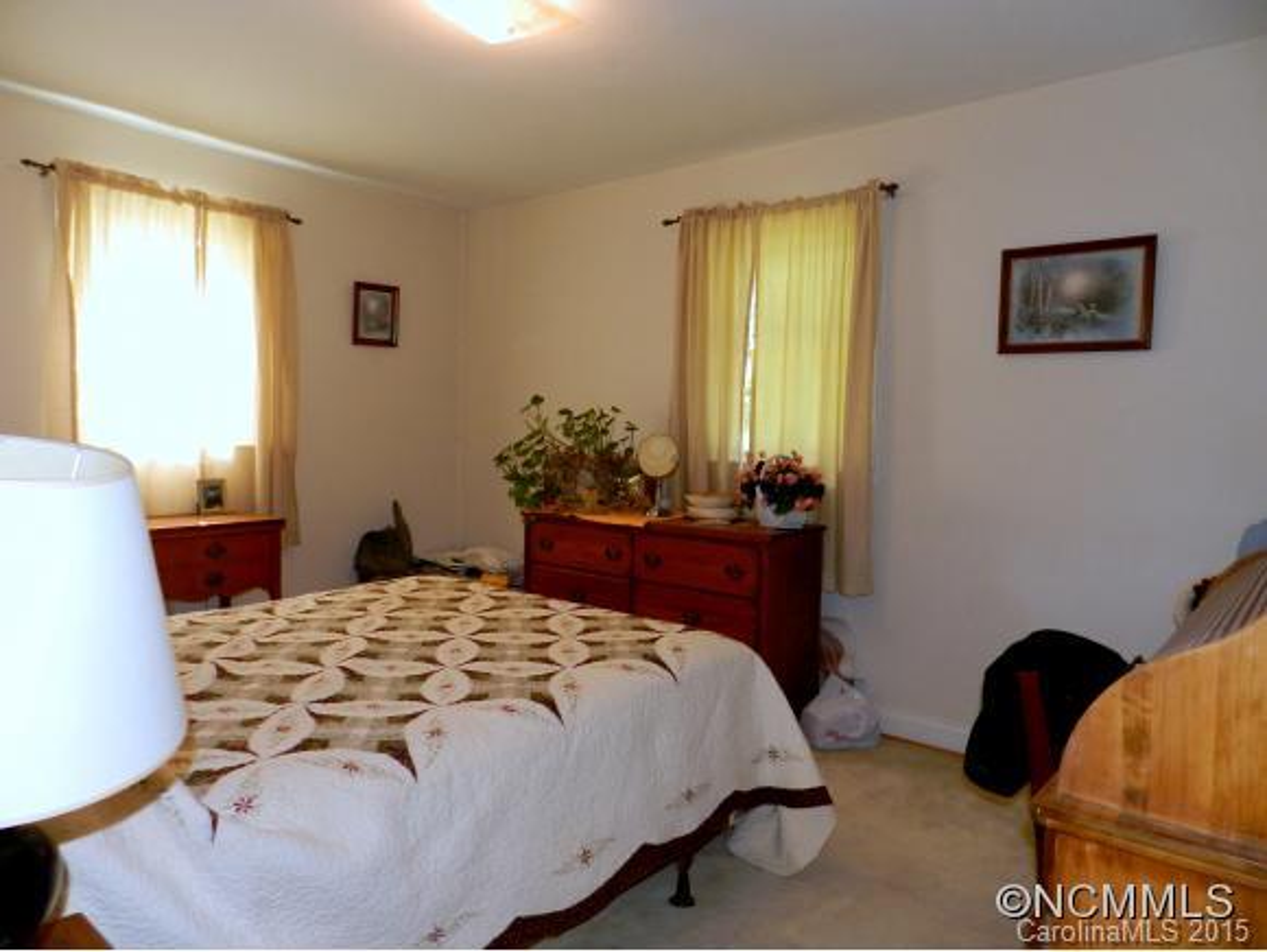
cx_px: 634
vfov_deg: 59.0
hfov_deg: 73.9
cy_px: 476
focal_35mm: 23
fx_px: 843
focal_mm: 4
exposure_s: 1/30
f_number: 3.4
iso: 200
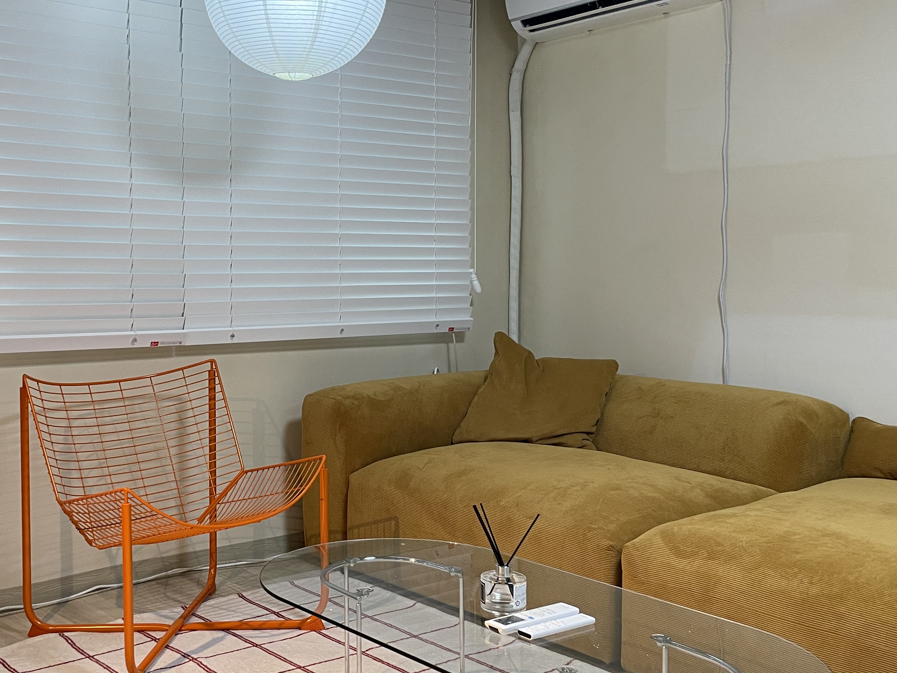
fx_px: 1088
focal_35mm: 42
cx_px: 327
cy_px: 302
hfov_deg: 44.4
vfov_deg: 34.3
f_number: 1.6
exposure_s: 1/60
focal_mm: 4.2
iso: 80
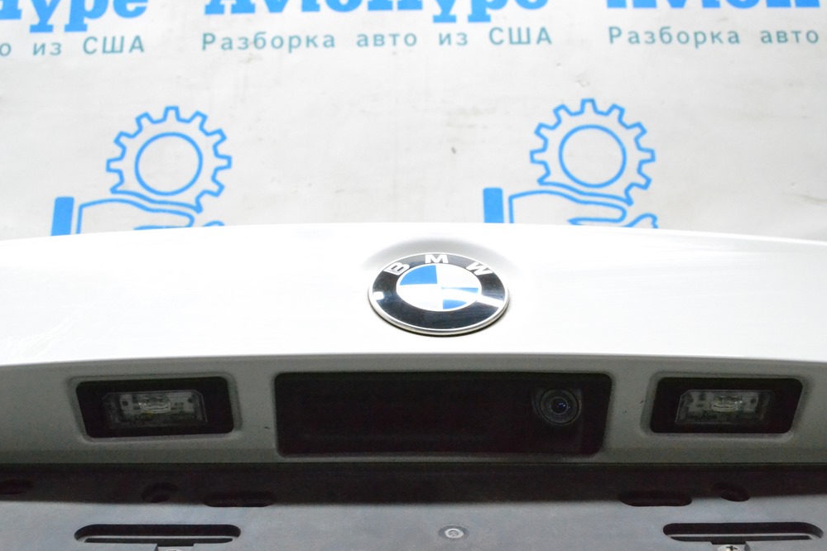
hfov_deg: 48.5
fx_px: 919
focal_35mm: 40
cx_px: 416
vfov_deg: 33.4
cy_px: 280
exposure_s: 1/160
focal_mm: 26
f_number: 9
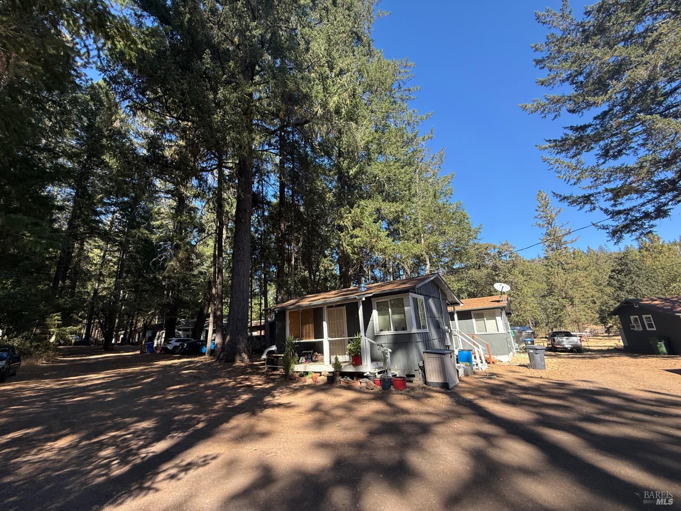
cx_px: 340
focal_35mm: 14
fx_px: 275
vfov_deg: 85.7
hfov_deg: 102.1
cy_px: 256
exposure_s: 1/458
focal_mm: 2.22
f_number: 2.2
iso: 64
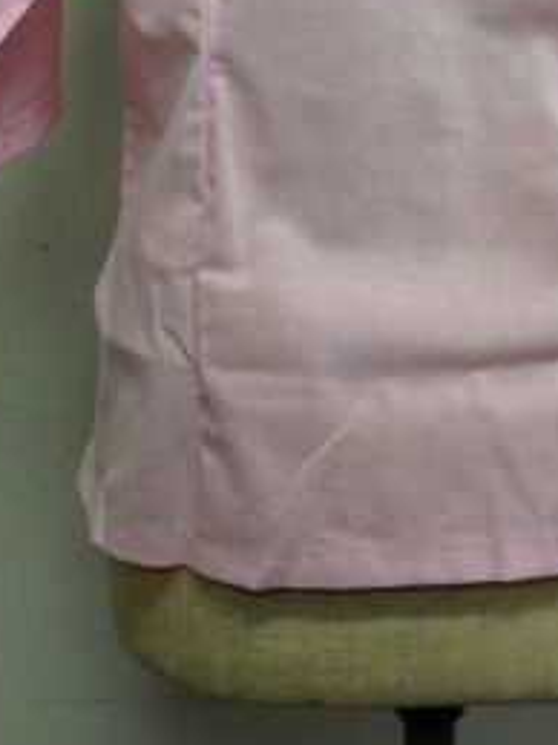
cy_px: -138
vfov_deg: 21.5
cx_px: 444
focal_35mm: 85
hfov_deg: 17.2
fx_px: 1828
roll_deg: +1.0
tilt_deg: +2.5
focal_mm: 4.12
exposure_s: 1/33
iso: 50
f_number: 2.4
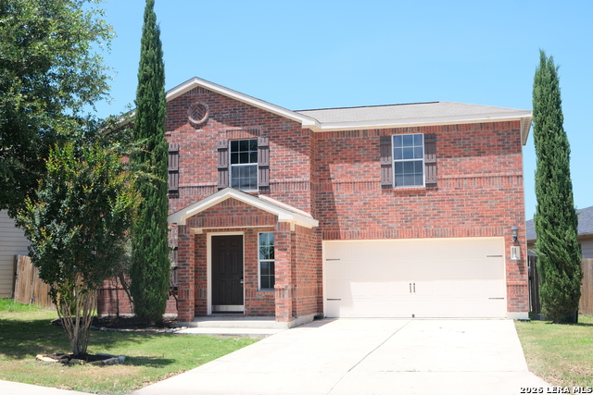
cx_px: 296
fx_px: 741
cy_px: 198
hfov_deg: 43.6
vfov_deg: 29.9
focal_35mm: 45
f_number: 8
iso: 320
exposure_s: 1/250
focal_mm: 30.2
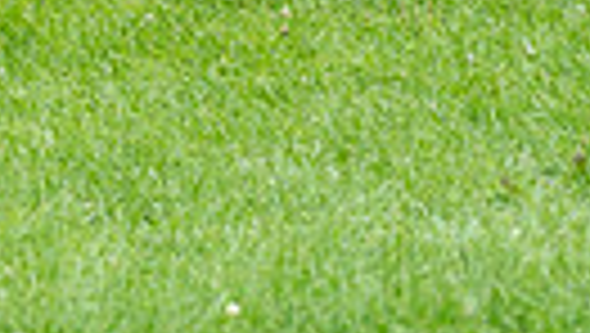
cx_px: -25
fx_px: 12481
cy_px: -572
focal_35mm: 797
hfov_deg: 2.7
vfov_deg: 1.5
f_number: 5
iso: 400
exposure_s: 1/800
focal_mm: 148
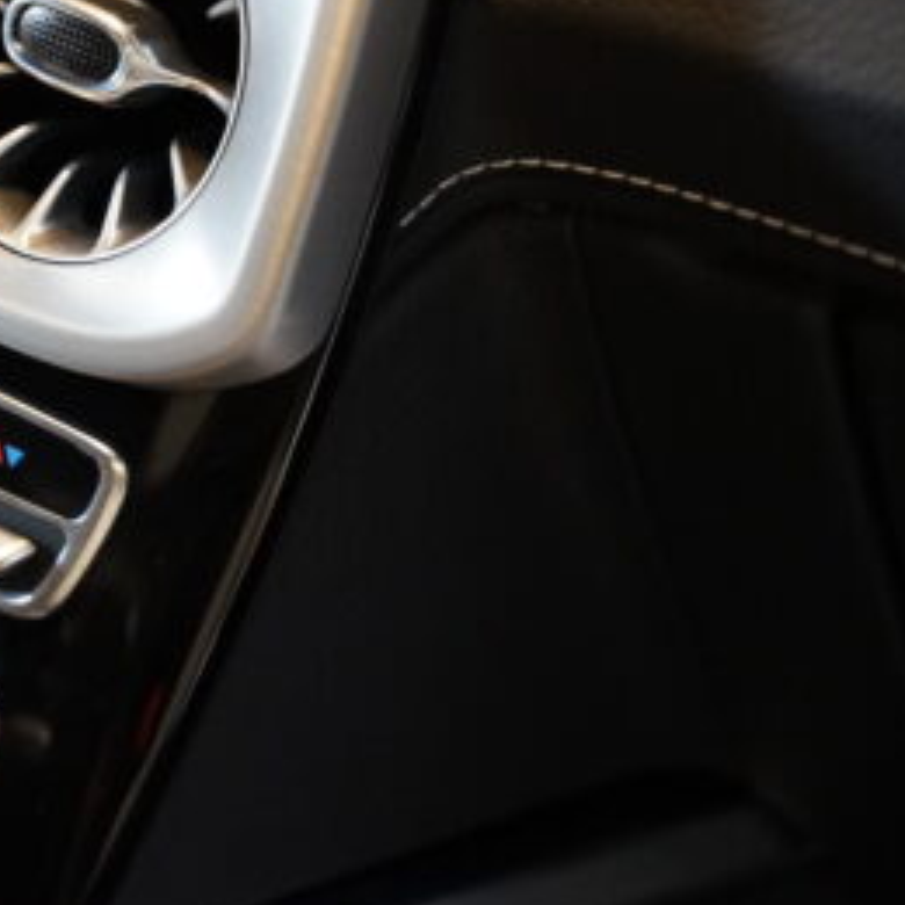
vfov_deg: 15.7
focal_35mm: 110
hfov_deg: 15.1
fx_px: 3239
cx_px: -331
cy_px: 90
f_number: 2.8
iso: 2500
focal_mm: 43.6
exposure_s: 1/80
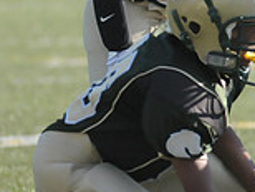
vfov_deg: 1.3
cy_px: 122
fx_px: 8787
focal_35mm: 1191
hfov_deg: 1.7
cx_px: 464
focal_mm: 220
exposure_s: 1/5000
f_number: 4
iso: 1600
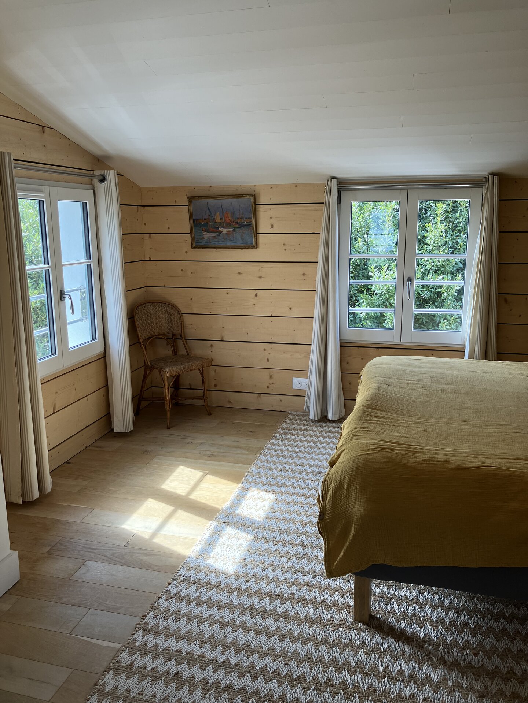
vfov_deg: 63.4
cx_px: 264
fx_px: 569
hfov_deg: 49.7
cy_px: 352
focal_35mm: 28
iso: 40
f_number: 1.8
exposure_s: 1/148
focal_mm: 3.99
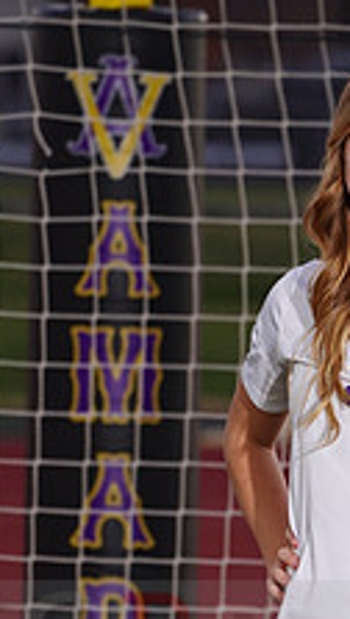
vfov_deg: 3.4
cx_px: 415
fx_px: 10375
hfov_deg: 1.9
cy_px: 619
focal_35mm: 631
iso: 320
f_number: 5.6
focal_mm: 232
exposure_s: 1/40
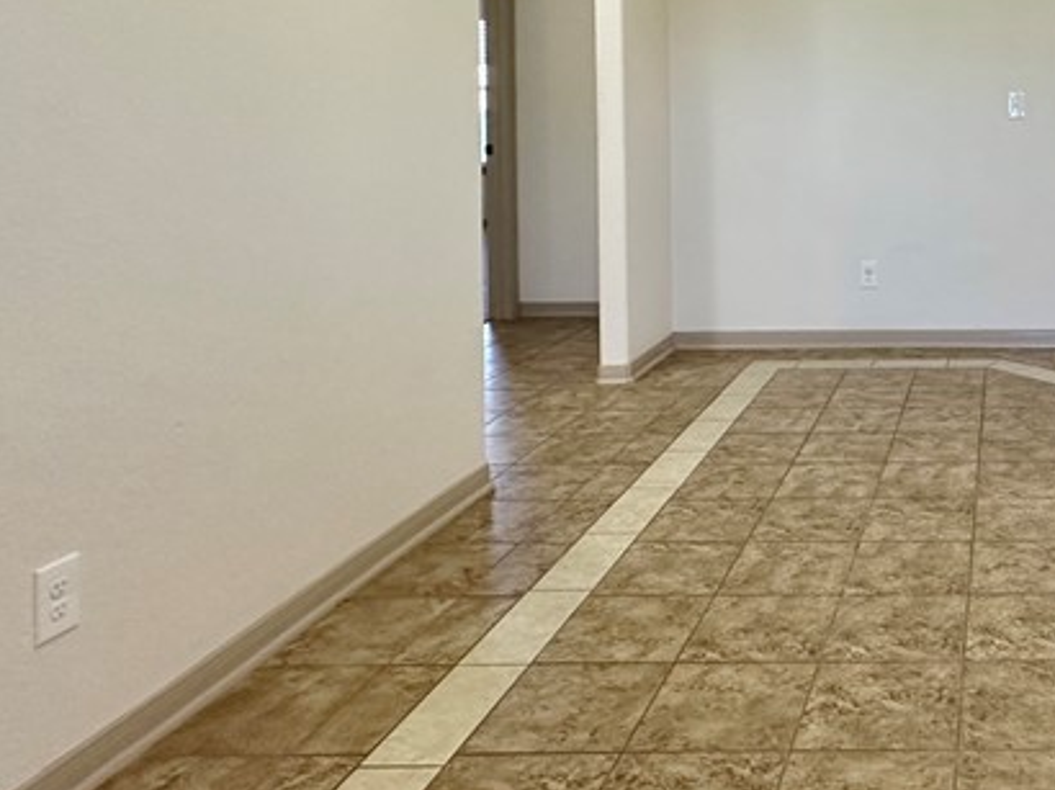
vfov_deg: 38.5
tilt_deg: -1.0
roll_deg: +0.4
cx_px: 1009
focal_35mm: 35
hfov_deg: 45.9
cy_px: 116
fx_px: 1066
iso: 250
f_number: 2.2
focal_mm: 2.22
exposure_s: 1/120
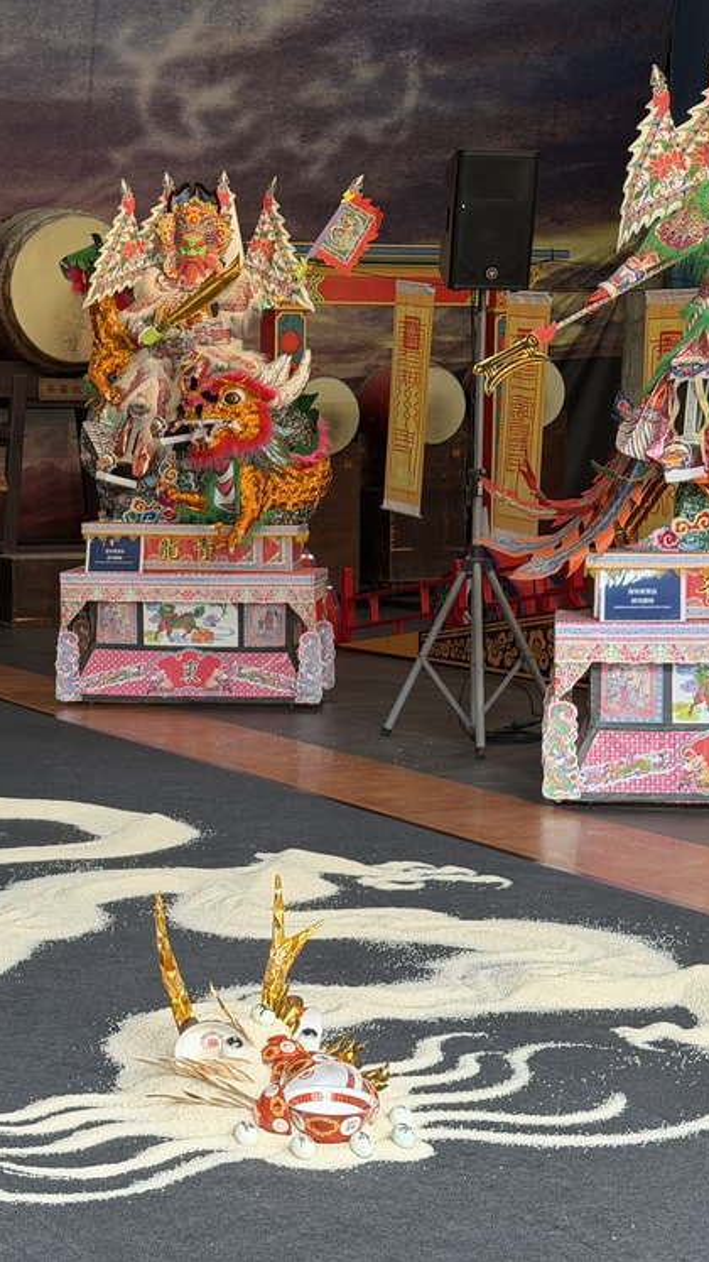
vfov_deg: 30.2
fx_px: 2340
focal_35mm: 70
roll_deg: +1.0
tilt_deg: -5.2
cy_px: 632
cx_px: 47
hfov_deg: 16.9
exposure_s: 1/60
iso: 100
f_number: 1.78
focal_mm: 6.76
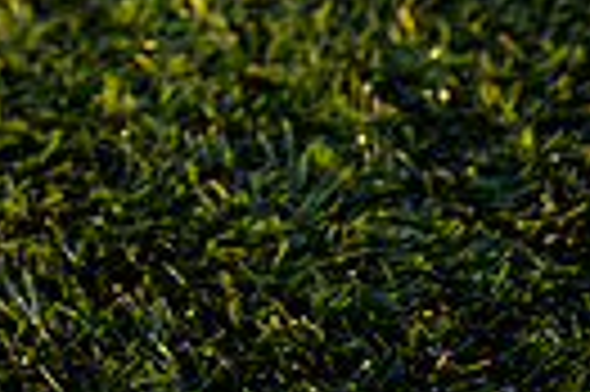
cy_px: -466
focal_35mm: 122
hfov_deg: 13.9
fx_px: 1997
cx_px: -631
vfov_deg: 10.1
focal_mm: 27.5
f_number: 3.5
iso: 1000
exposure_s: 1/640
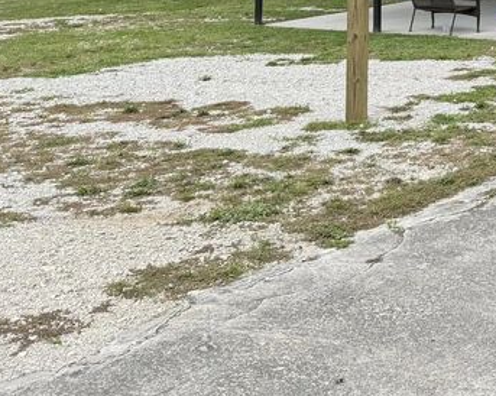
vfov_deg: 19.9
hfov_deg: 24.0
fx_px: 1027
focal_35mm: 70
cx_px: 633
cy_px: -130
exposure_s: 1/3279
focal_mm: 6.76
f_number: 1.78
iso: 100
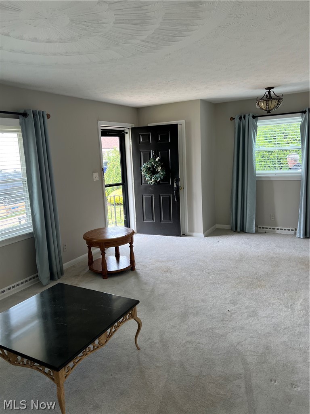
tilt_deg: -7.8
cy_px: 207
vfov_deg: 67.3
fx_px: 310
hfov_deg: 53.1
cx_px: 155
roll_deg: +2.6
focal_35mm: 26
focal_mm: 5.7
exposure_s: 1/121
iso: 40
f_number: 1.5
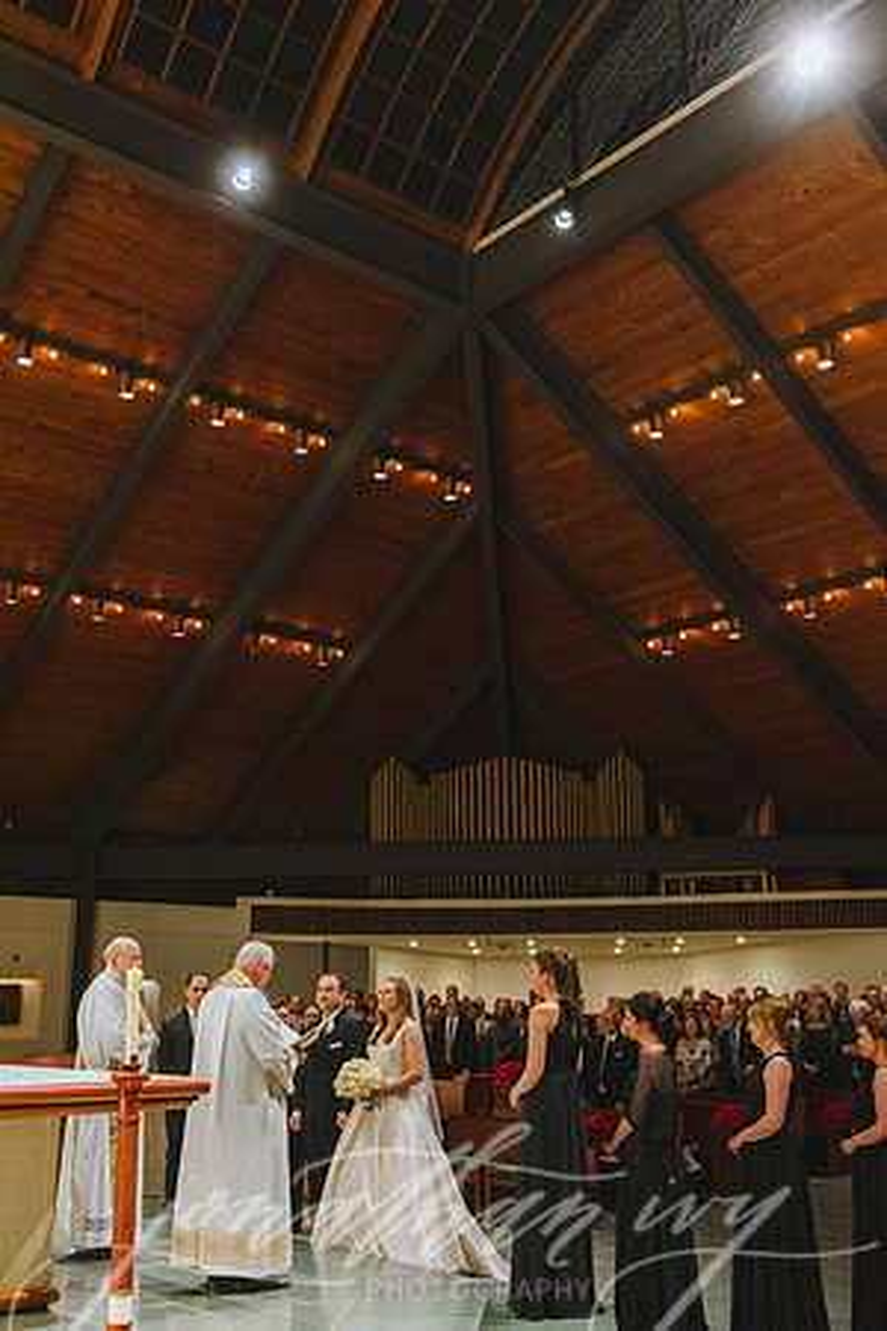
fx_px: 1293
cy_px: 666
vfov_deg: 54.4
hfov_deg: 37.9
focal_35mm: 35
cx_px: 444
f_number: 2.8
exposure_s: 1/160
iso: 3200
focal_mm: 35
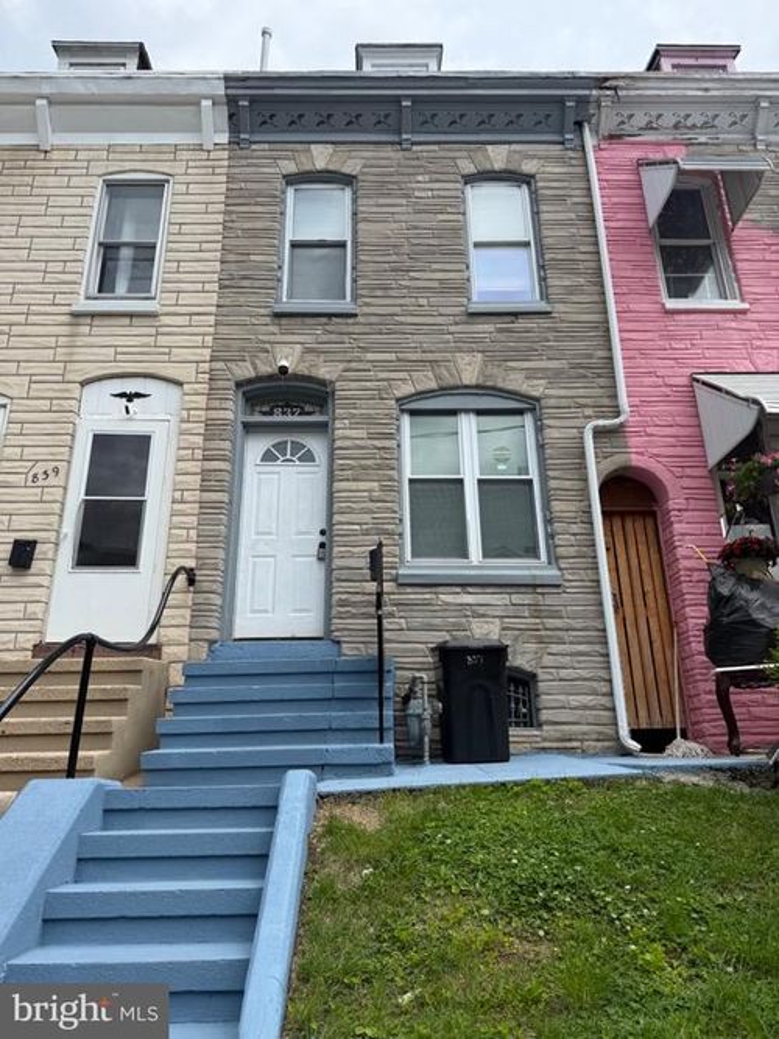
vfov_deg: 71.6
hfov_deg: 56.8
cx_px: 390
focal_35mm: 24
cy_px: 520
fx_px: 720
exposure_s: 1/3021
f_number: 1.78
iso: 80
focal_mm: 6.76
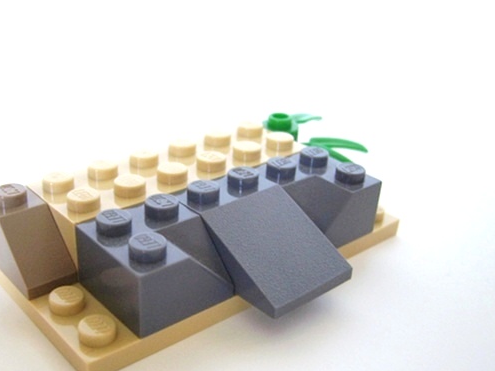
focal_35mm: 44
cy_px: 212
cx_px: 183
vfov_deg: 32.8
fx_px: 629
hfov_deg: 42.6
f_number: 2.7
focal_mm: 5.6
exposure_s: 1/8
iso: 160
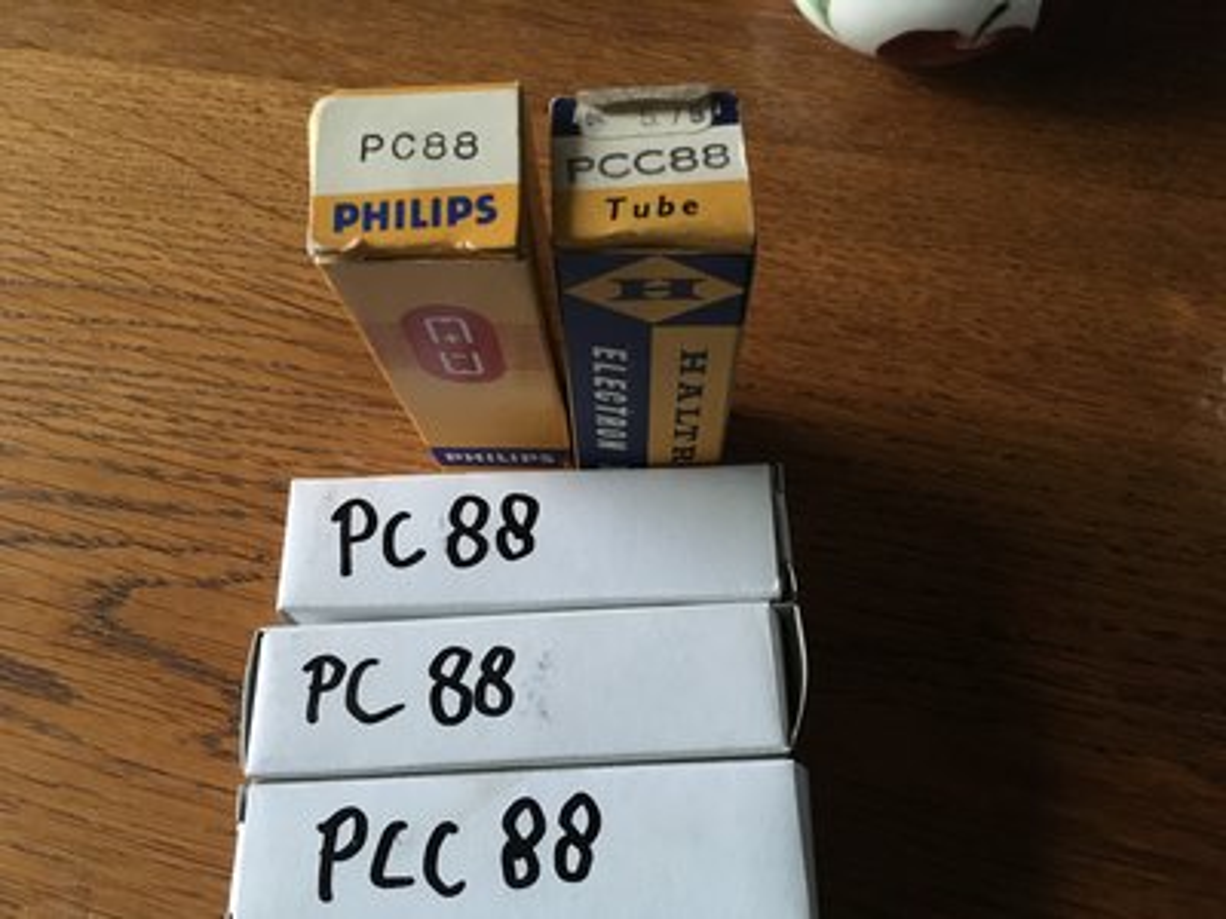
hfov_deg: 61.7
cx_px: 613
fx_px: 1027
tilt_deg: -63.1
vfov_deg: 48.2
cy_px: 460
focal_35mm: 29
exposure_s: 1/17
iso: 250
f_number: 2.2
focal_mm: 4.15
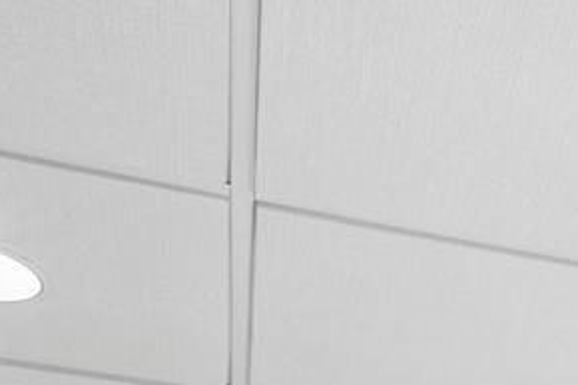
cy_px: 1026
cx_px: 937
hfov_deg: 17.8
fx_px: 1589
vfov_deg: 10.9
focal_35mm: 99
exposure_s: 1/2
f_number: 9
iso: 400
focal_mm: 14
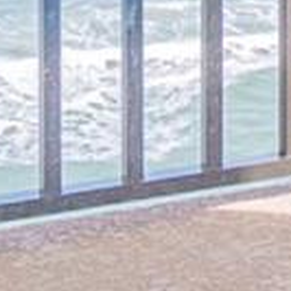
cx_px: 814
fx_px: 2910
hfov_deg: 5.4
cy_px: -639
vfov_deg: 5.3
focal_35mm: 306
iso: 320
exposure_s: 1/1250
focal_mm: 20
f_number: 7.1
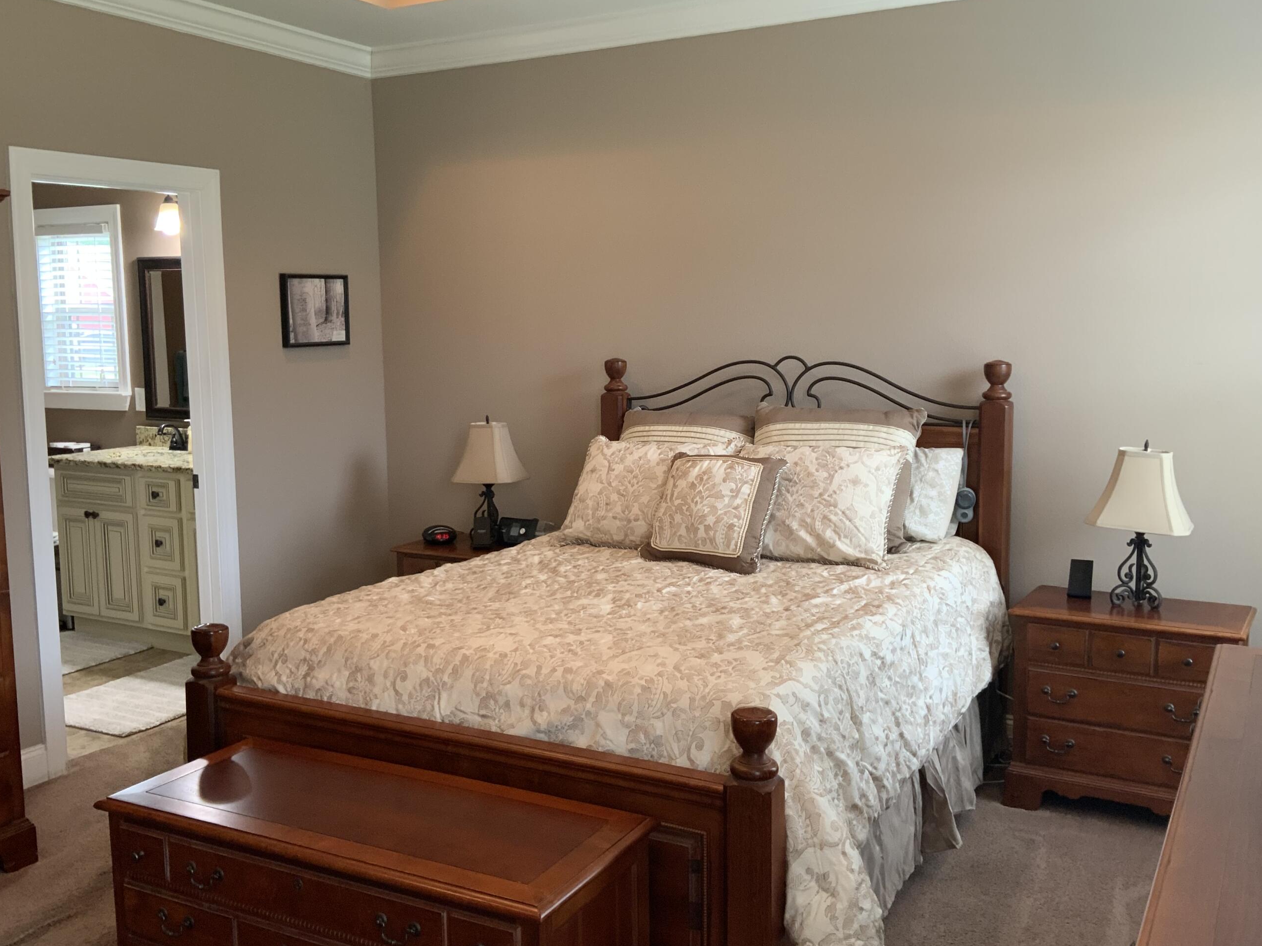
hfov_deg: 54.0
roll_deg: +0.1
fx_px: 1239
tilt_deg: -6.2
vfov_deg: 41.8
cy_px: 464
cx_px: 619
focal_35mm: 34
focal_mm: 3
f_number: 1.8
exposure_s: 1/60
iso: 100
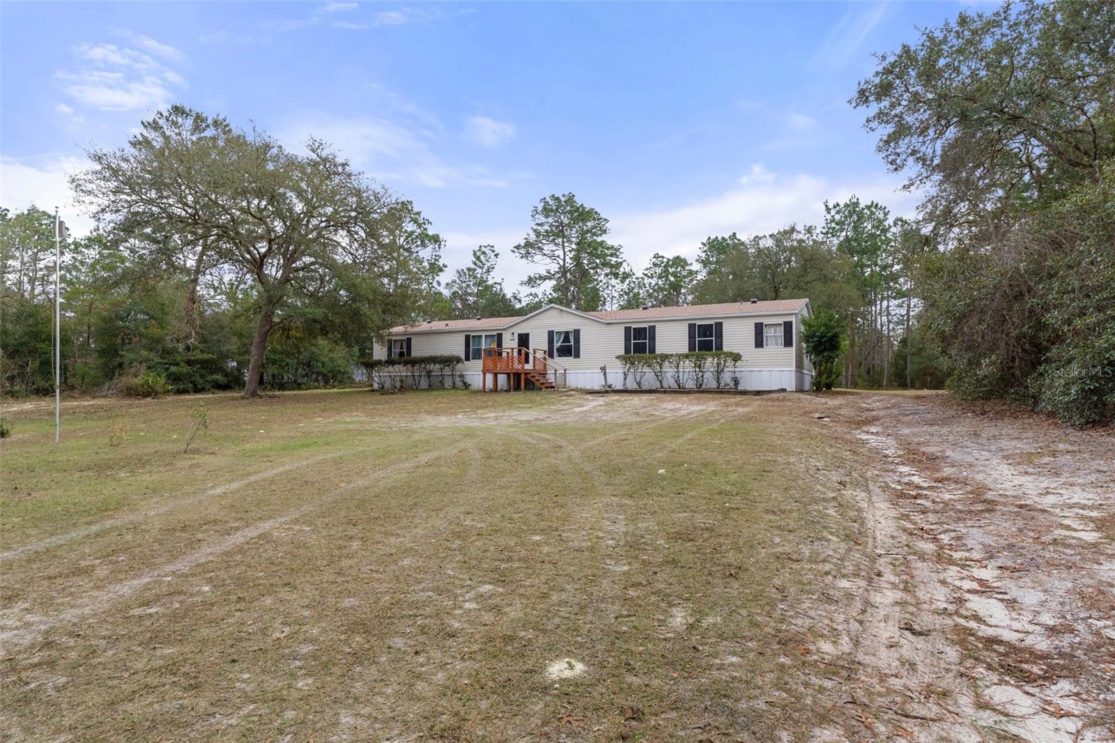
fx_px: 604
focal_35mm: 20
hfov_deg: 85.4
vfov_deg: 63.2
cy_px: 372
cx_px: 558
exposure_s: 1/125
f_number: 8
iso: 320
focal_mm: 13
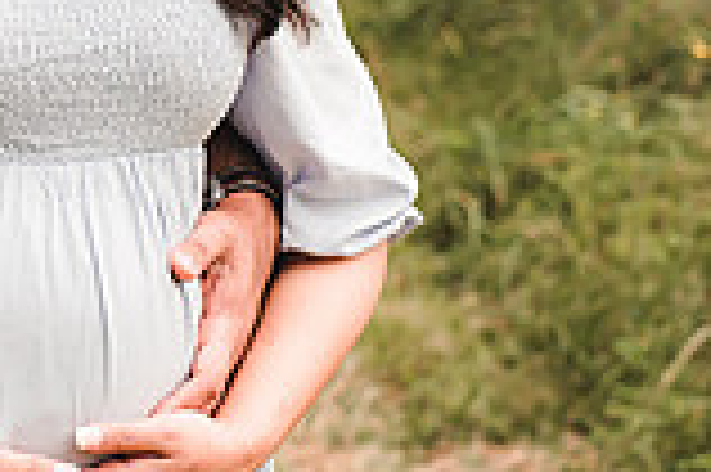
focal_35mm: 184
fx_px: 3630
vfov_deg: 7.4
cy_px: 29
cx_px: 72
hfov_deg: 11.1
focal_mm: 50
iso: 100
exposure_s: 1/640
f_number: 2.8
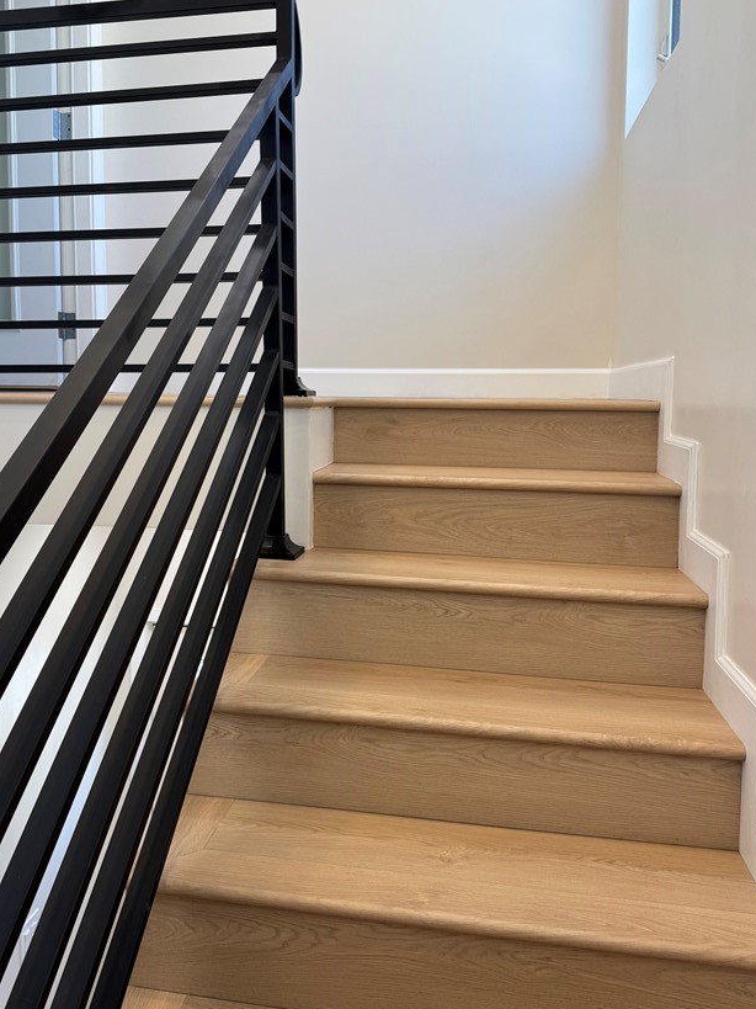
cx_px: 319
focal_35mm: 30
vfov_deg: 59.9
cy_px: 464
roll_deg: +1.0
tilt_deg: -2.6
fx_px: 874
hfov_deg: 46.6
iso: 80
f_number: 1.78
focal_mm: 6.76
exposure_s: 1/120
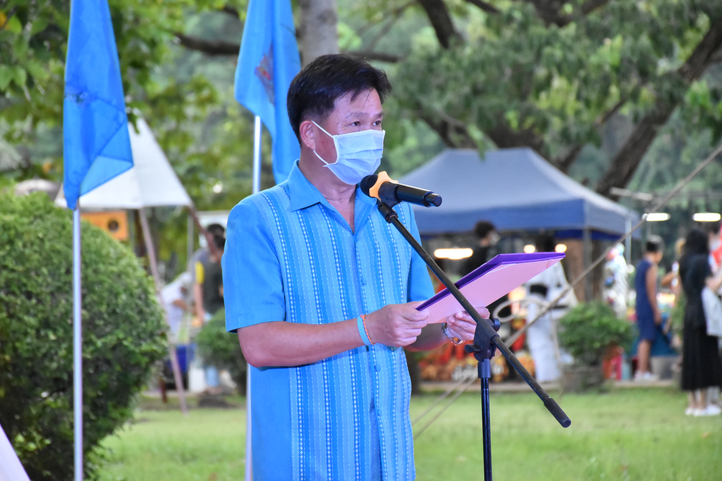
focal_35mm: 168
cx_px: 361
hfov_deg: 12.2
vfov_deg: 8.2
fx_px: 3369
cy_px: 240
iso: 4000
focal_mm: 112
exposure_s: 1/640
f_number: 6.3
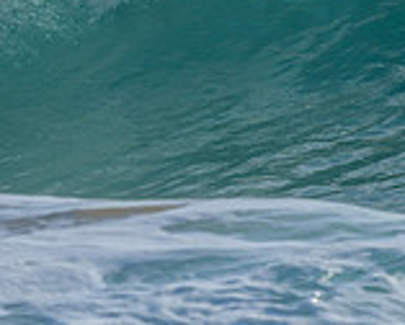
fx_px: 33256
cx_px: -304
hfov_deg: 0.7
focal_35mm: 2771
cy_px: -12
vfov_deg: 0.6
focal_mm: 800
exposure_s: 1/2000
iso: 180
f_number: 6.3
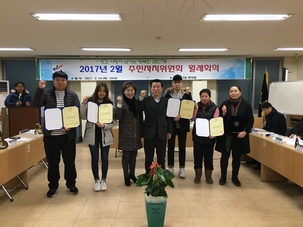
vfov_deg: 48.2
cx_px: 152
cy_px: 114
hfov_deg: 61.7
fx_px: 254
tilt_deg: -3.4
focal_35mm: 29
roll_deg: +0.2
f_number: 2.2
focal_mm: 4.15
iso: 40
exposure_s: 1/30
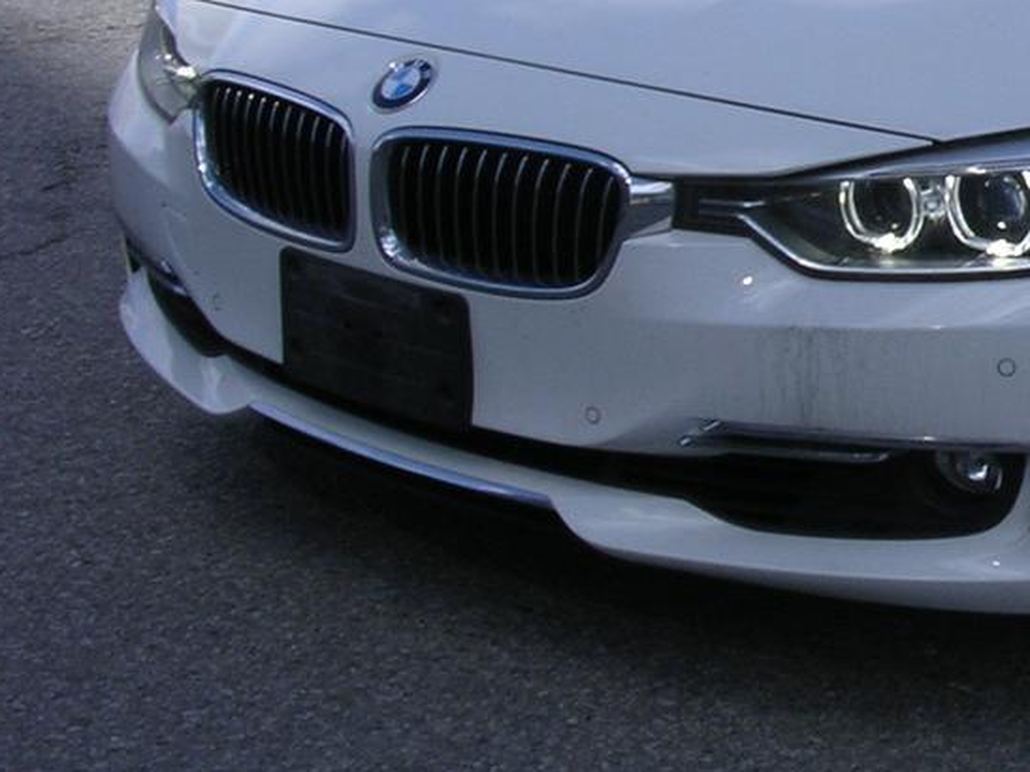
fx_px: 2648
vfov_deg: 16.3
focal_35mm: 89
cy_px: 26
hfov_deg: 20.9
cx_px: 1151
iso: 100
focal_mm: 5.8
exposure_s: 1/299
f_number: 5.6
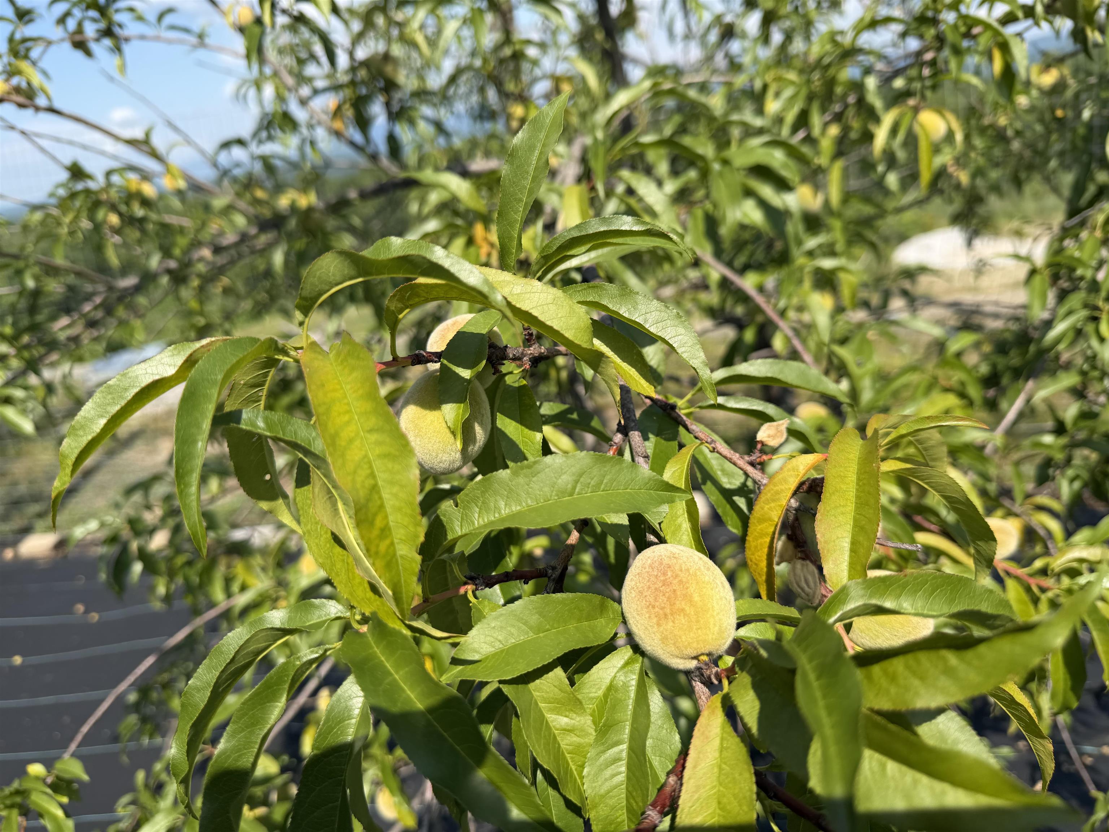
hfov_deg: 71.6
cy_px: 416
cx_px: 554
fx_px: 769
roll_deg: +8.5
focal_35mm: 24
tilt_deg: -19.1
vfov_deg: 56.8
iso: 80
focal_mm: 6.76
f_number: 1.78
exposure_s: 1/3145
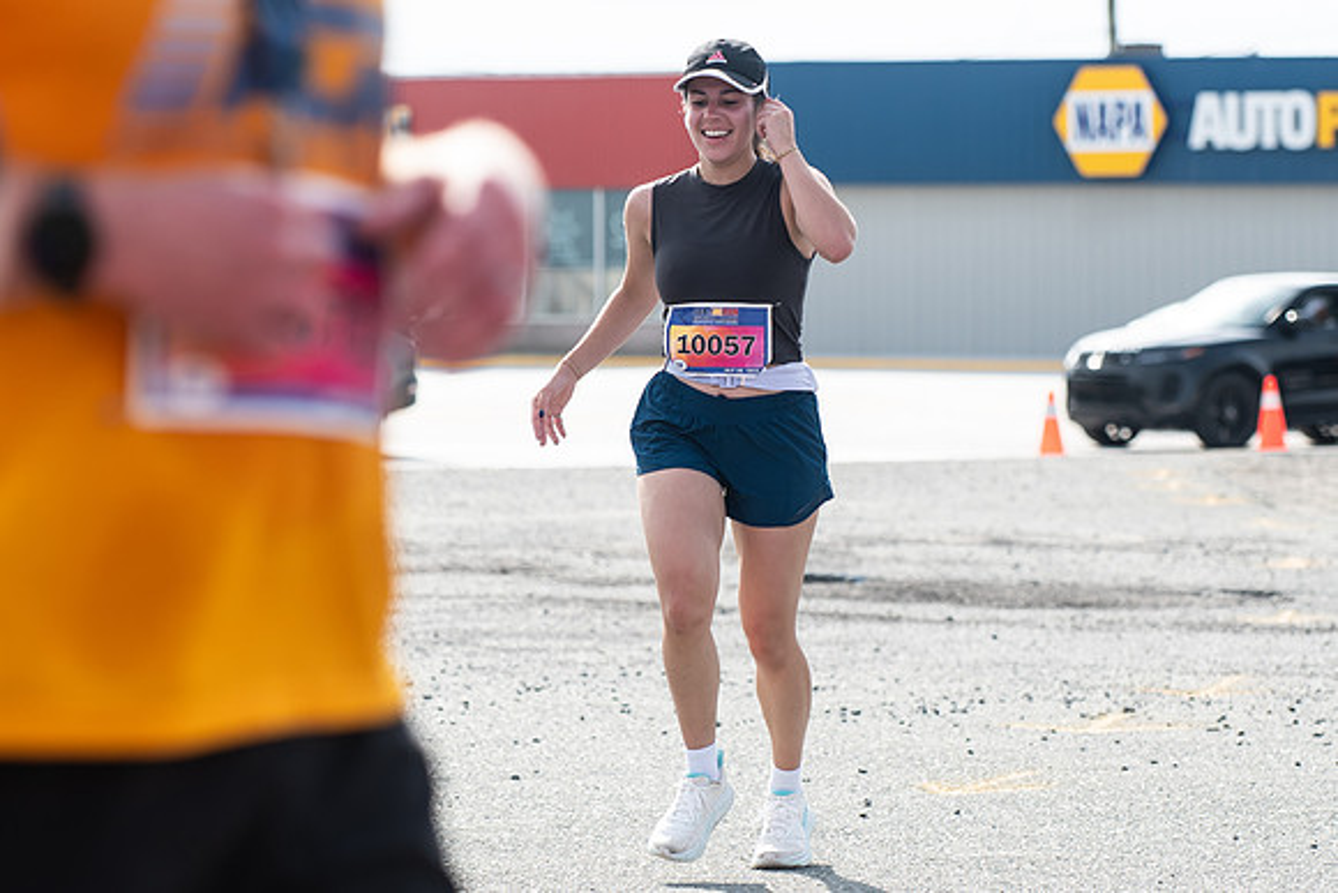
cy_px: 360
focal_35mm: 173
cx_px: 649
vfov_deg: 7.9
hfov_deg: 11.9
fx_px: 6444
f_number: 4.5
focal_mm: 105
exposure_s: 1/1600
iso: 250
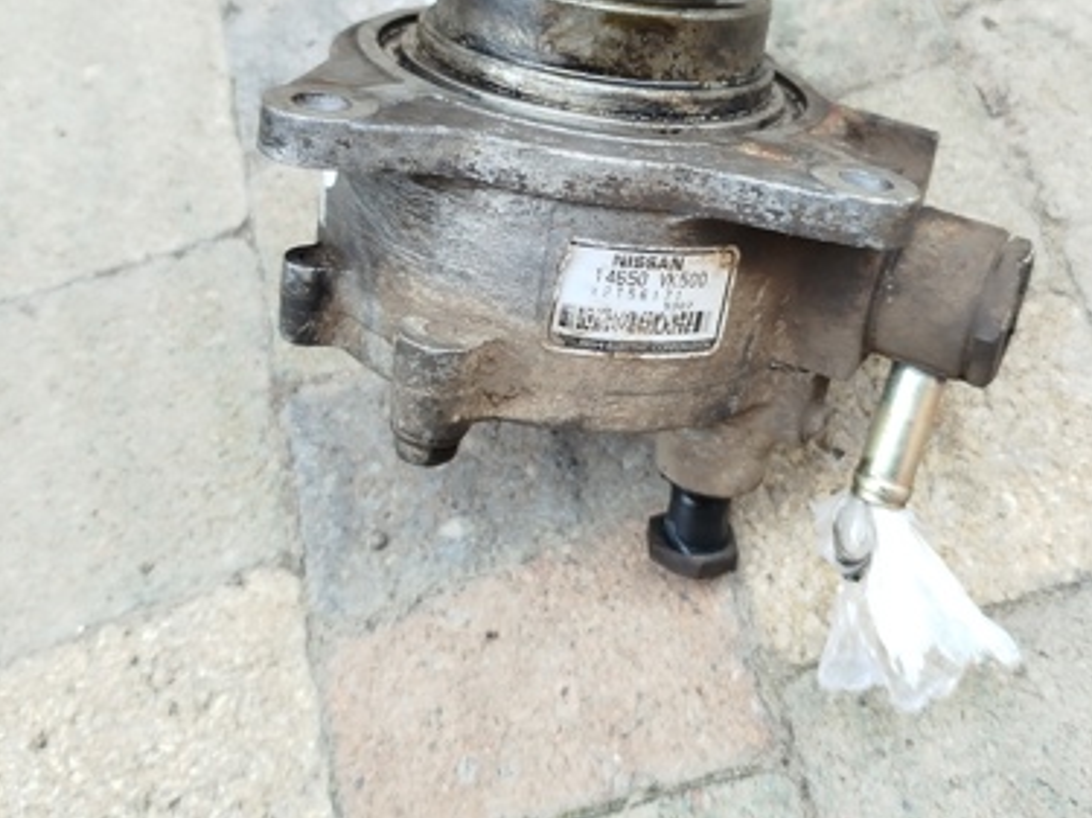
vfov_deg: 34.6
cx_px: 588
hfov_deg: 45.7
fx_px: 1293
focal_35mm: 41
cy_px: 230
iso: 100
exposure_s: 1/50
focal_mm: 5.31
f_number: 1.7
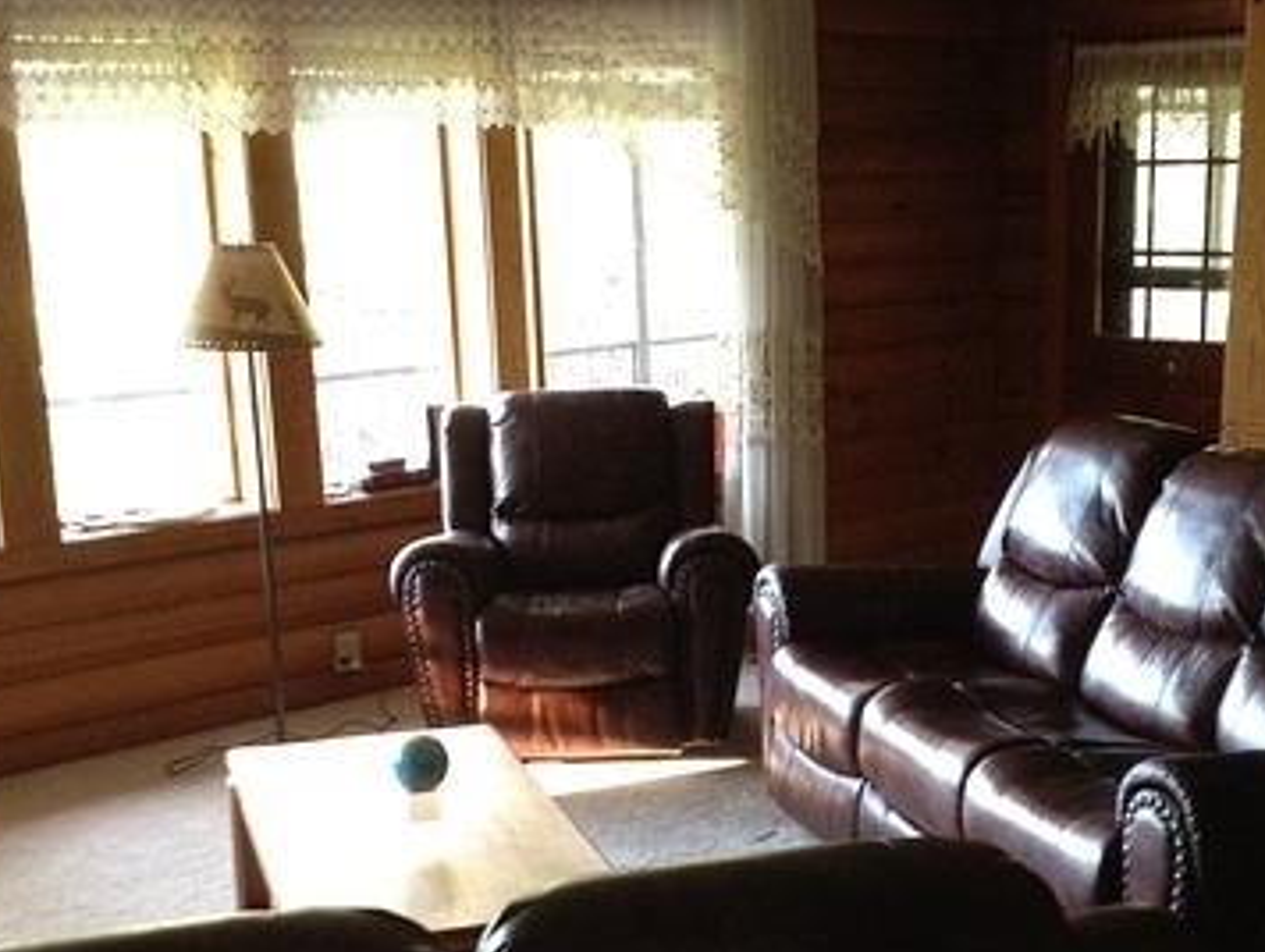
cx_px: 764
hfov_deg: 31.5
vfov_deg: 23.9
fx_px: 2232
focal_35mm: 61
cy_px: 655
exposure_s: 1/20
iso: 320
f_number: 2.4
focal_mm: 4.28
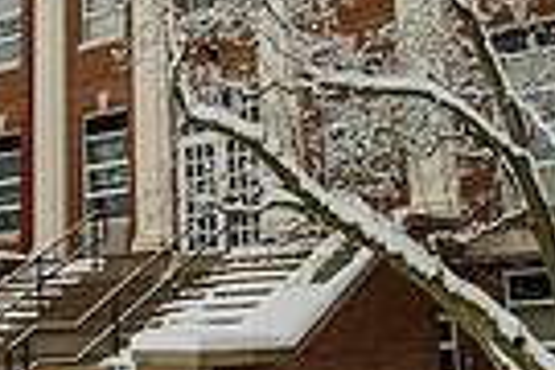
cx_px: 218
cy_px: 43
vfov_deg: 18.4
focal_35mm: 73
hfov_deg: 27.6
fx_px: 1125
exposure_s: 1/400
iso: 200
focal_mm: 17
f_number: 5.6
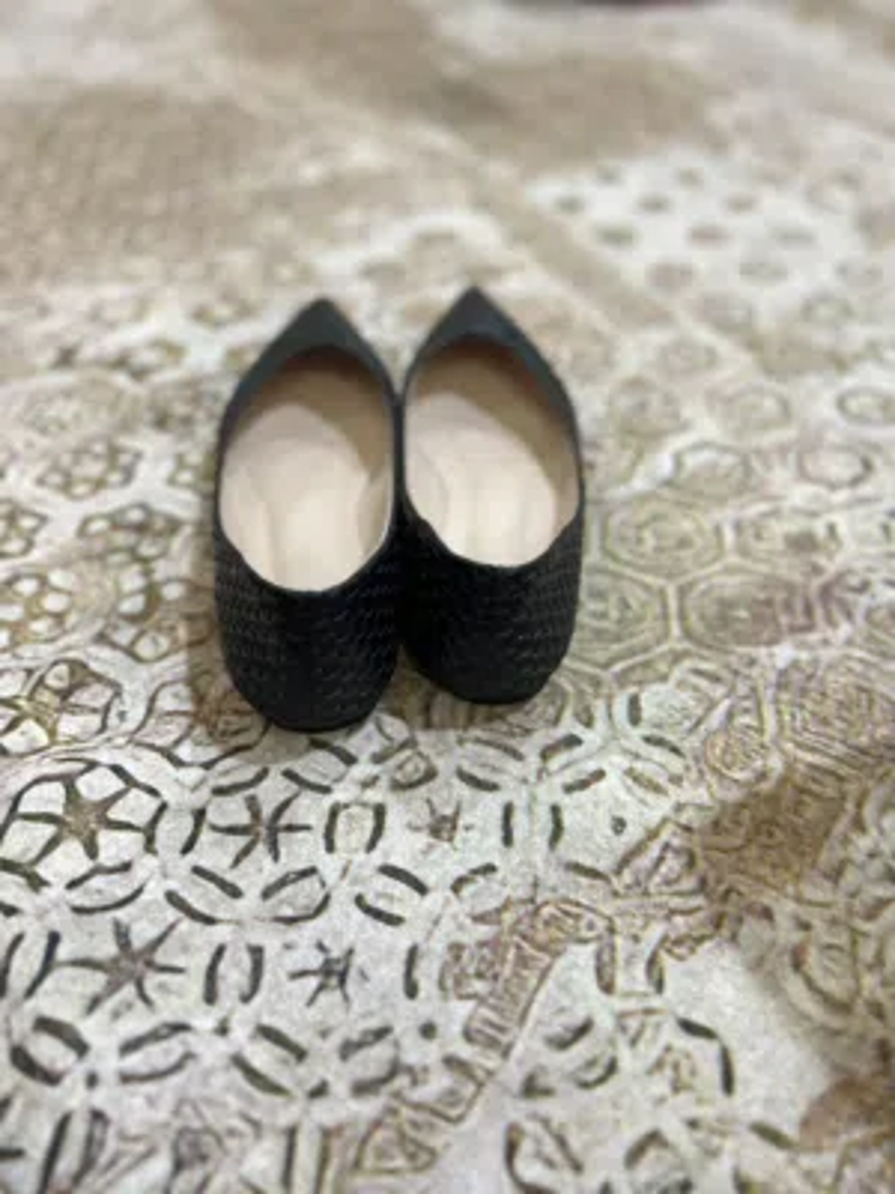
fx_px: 896
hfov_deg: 53.1
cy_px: 597
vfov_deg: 67.3
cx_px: 448
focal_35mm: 26
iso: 160
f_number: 1.5
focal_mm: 5.7
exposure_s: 1/50
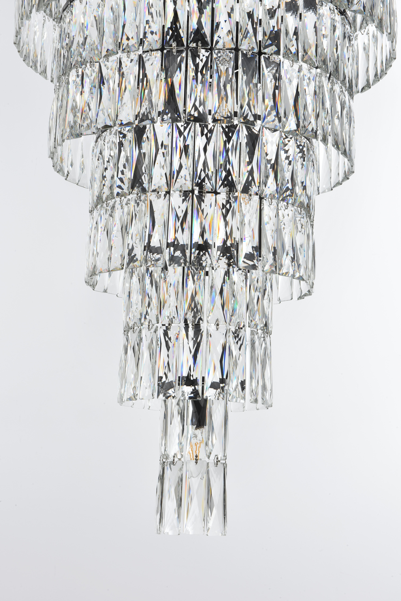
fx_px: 1169
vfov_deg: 28.8
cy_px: 300
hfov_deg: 19.5
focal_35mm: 70
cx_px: 200
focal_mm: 70
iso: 100
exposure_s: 1/100
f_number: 22
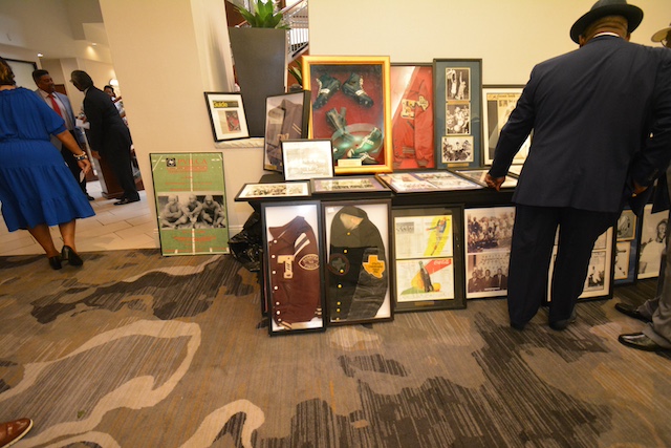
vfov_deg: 77.4
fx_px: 280
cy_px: 224
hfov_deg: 100.4
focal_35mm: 15
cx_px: 336
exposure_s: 1/60
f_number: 4.5
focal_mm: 10
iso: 3200
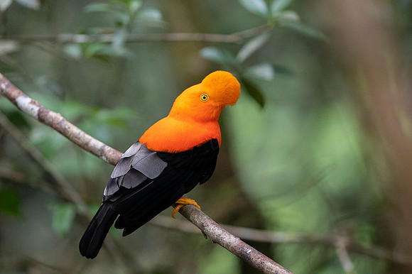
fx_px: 7261
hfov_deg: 3.2
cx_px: 179
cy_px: 130
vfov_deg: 2.2
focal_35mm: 635
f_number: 4
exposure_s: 1/500
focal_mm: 500
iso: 2500
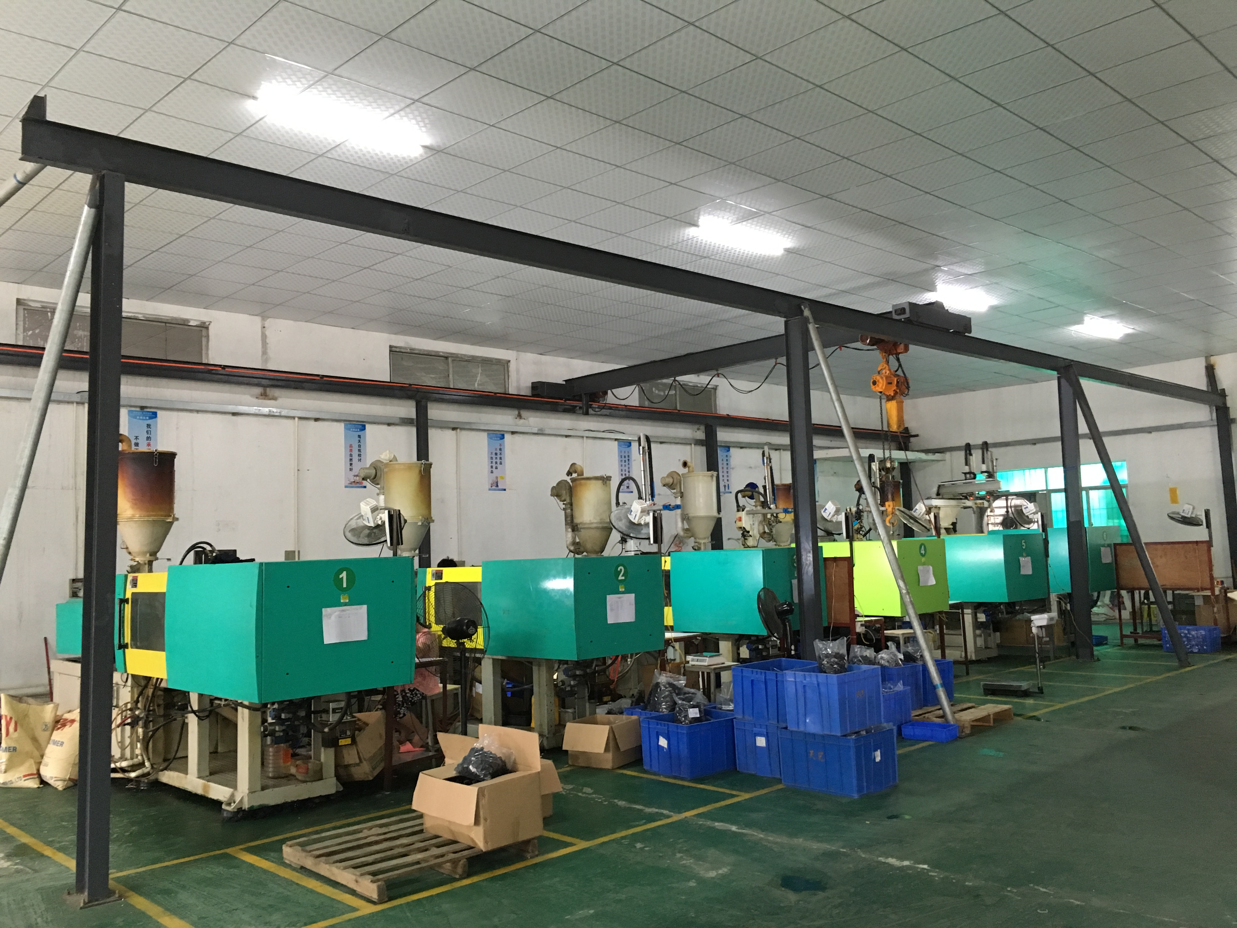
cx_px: 618
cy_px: 464
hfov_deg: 61.7
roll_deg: +2.4
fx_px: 1036
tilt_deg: +4.7
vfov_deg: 48.2
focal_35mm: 29
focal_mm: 4.15
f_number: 2.2
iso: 200
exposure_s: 1/20
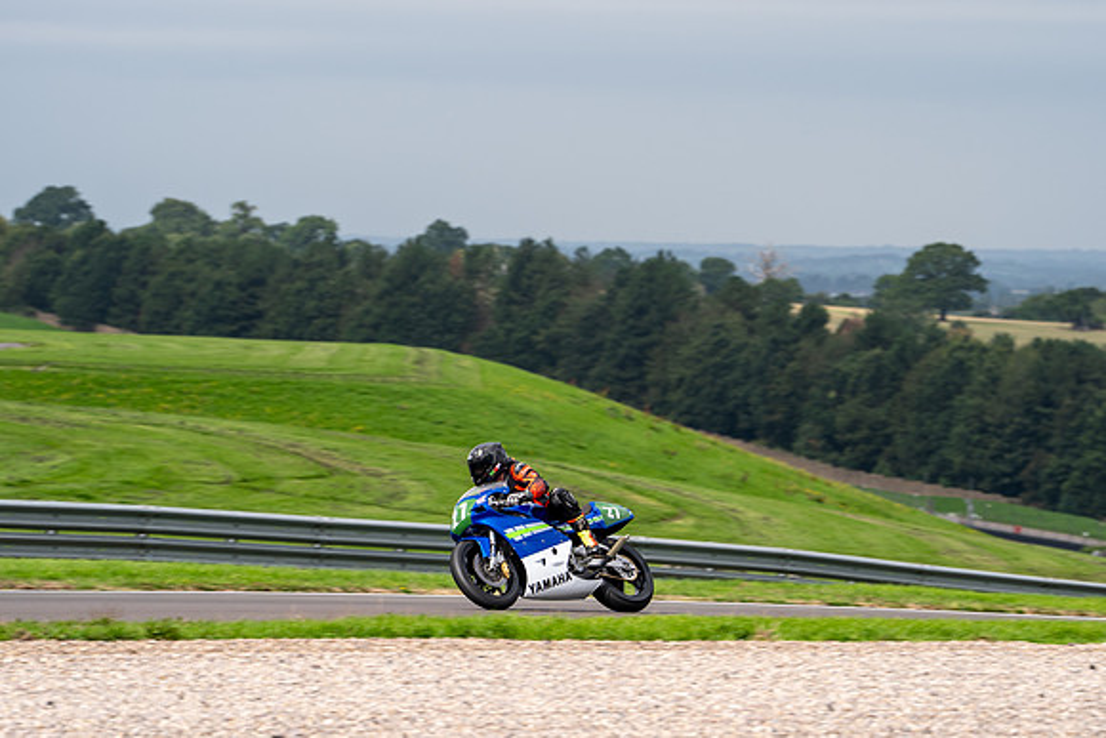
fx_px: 7691
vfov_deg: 5.5
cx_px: 578
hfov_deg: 8.2
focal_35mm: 250
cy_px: 308
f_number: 6.3
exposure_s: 1/400
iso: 160
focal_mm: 215
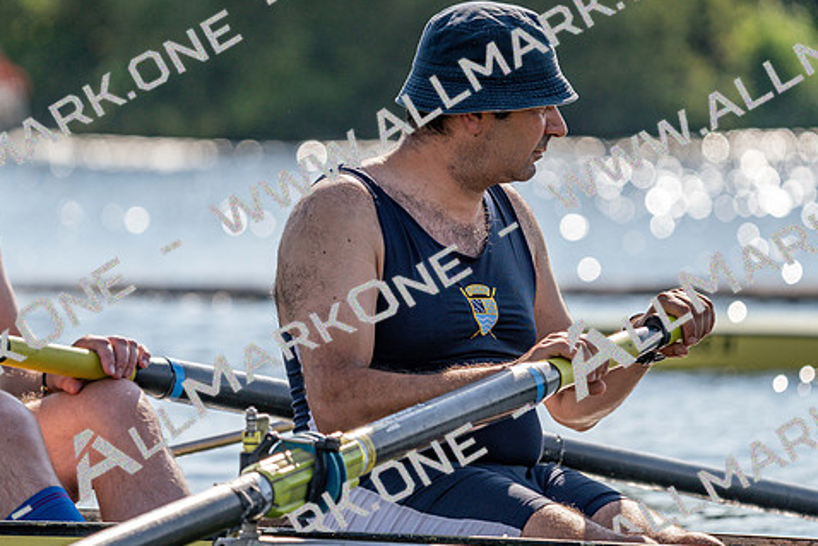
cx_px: 421
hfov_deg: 5.6
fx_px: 8364
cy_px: 239
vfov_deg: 3.7
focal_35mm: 368
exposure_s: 1/1600
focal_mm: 303
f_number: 6.3
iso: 250
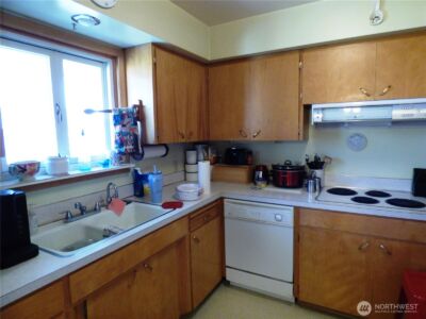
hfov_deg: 81.7
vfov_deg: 66.0
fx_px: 246
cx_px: 213
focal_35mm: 20
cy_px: 160
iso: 400
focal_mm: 3.58
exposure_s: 1/50
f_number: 2.8
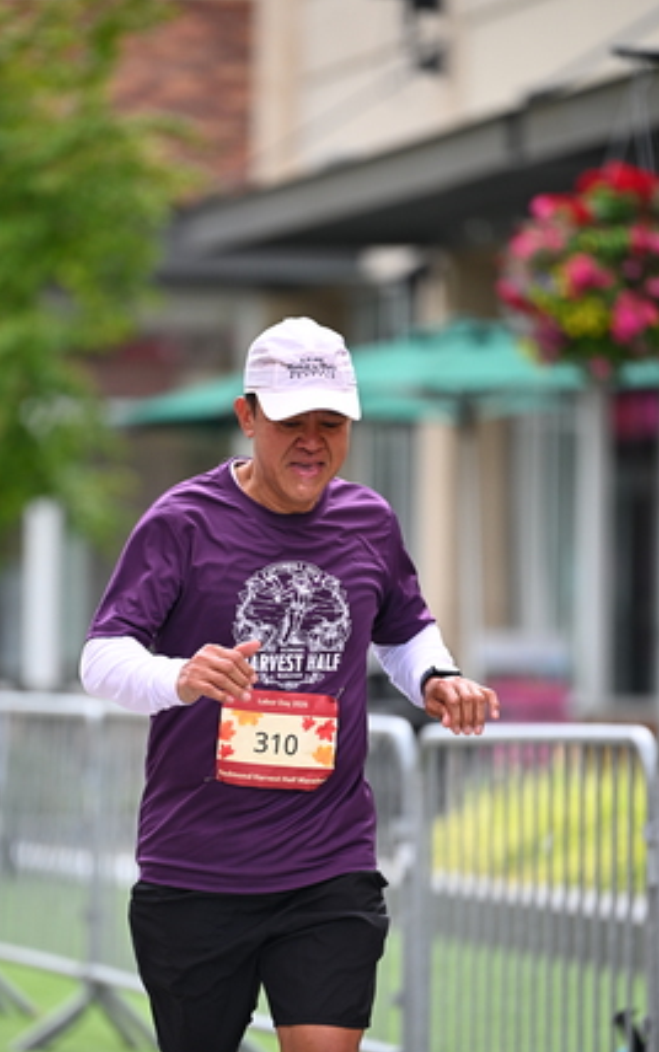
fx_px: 7519
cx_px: 227
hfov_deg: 5.0
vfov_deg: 8.0
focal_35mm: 262
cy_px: 642
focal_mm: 200
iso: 640
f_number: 2.8
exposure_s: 1/1600
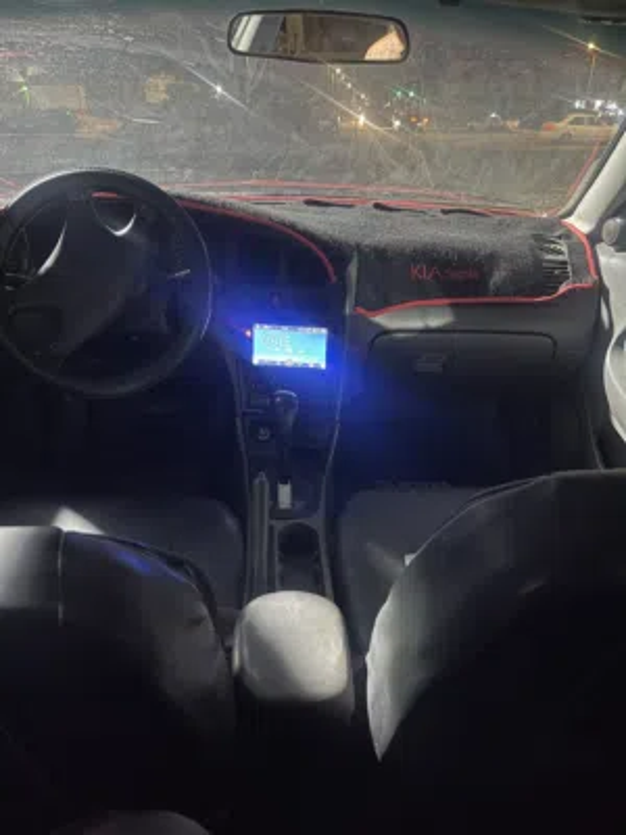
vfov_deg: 69.4
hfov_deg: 54.9
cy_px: 418
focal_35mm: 25
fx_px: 603
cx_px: 313
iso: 800
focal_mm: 5.1
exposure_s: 1/17
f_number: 1.6
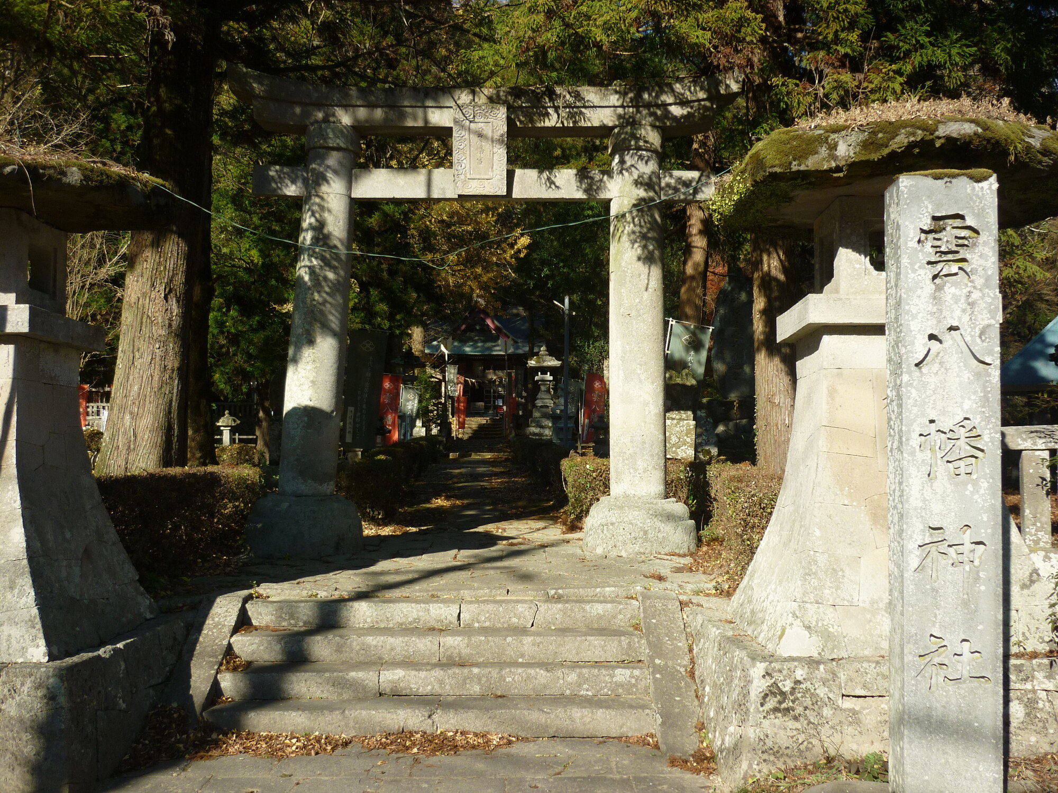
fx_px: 1009
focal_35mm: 33
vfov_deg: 42.9
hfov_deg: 55.4
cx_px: 529
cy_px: 396
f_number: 2.8
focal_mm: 5.5
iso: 80
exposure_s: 1/800
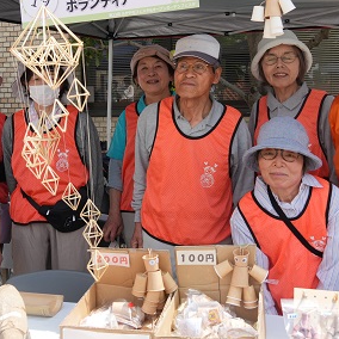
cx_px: 139
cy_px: 95
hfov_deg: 33.9
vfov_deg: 33.5
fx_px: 554
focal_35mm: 50
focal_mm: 18
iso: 320
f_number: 5.6
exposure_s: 1/800
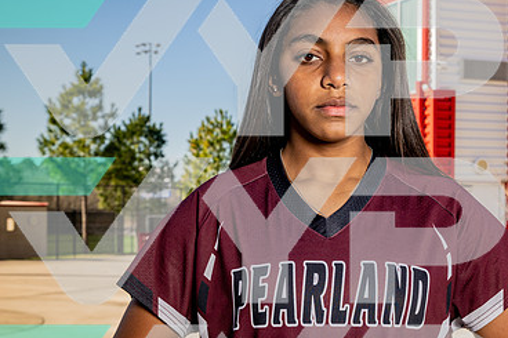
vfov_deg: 16.6
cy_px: 231
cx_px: 323
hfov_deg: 24.7
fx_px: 1157
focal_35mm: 82
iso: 125
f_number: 10
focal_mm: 52
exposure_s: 1/250
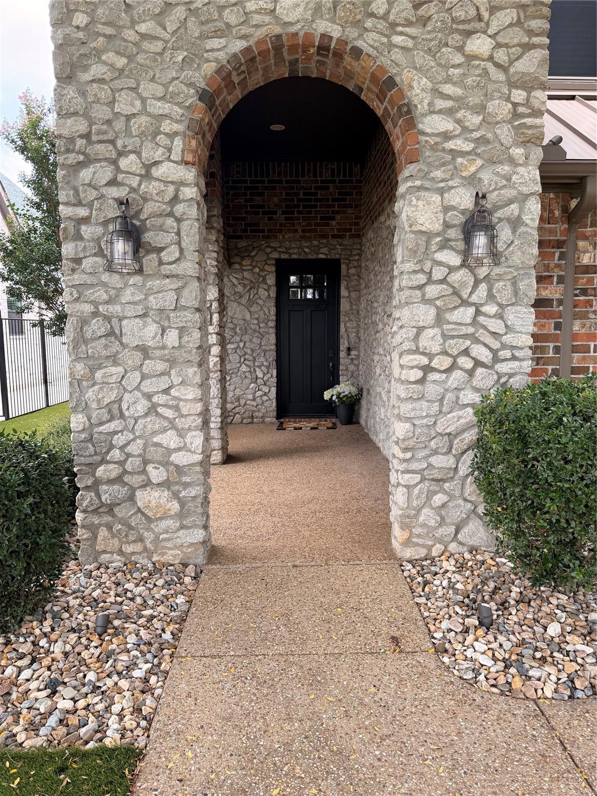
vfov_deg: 71.6
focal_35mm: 24
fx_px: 552
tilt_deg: -8.0
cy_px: 398
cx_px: 298
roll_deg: +0.3
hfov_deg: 56.8
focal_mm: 6.76
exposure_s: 1/358
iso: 80
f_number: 1.78
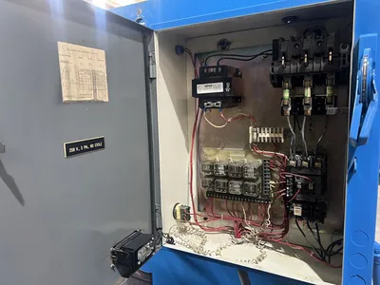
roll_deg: +1.0
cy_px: 142
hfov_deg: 67.3
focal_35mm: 26
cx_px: 190
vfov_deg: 53.1
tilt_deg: -6.8
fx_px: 285
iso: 160
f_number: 1.5
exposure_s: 1/60
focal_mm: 5.7
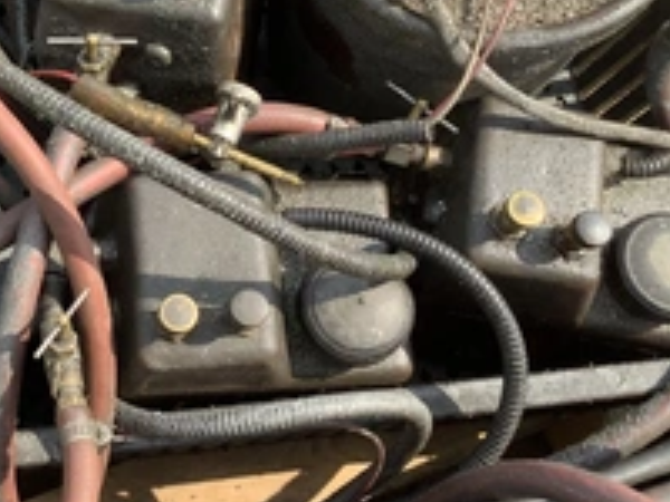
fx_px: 1200
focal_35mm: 62
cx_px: 137
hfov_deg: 30.5
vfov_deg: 23.5
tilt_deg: -69.2
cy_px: 137
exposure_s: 1/543
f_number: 2.4
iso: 25
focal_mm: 3.3
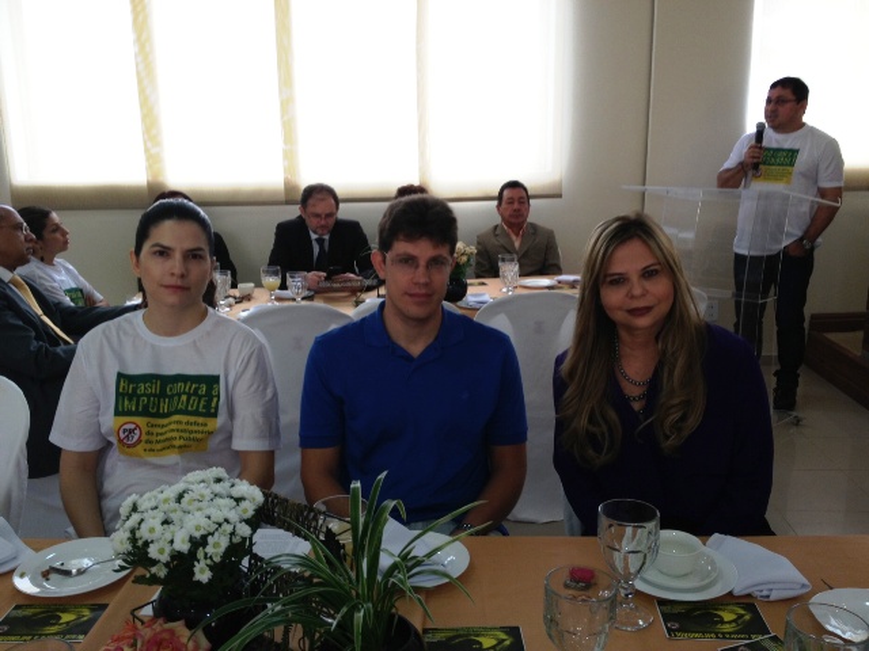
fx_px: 879
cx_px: 434
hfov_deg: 52.6
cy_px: 326
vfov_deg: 40.7
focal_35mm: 35
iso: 50
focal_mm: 4.28
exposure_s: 1/41
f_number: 2.4
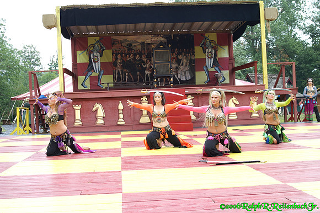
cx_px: 160
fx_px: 466
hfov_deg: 37.9
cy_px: 106
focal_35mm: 52
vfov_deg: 25.7
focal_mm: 35
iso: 100
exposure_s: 1/45
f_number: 5.6
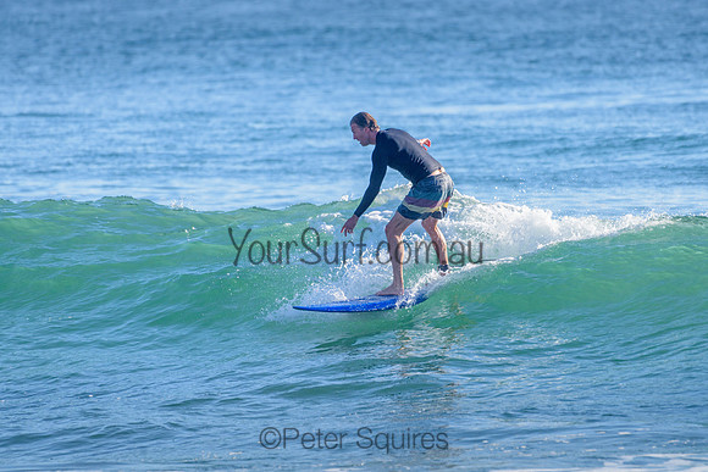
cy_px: 232
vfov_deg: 2.2
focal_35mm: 613
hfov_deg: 3.4
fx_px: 12058
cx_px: 375
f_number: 5.6
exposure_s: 1/2000
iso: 180
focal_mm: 500
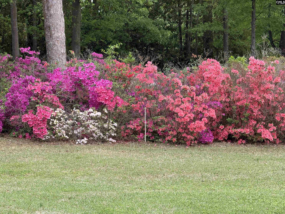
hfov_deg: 16.4
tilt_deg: -0.4
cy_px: 107
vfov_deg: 12.3
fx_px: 988
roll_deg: -0.8
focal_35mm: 120
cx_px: 142
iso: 50
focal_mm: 15.66
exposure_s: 1/172
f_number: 2.8
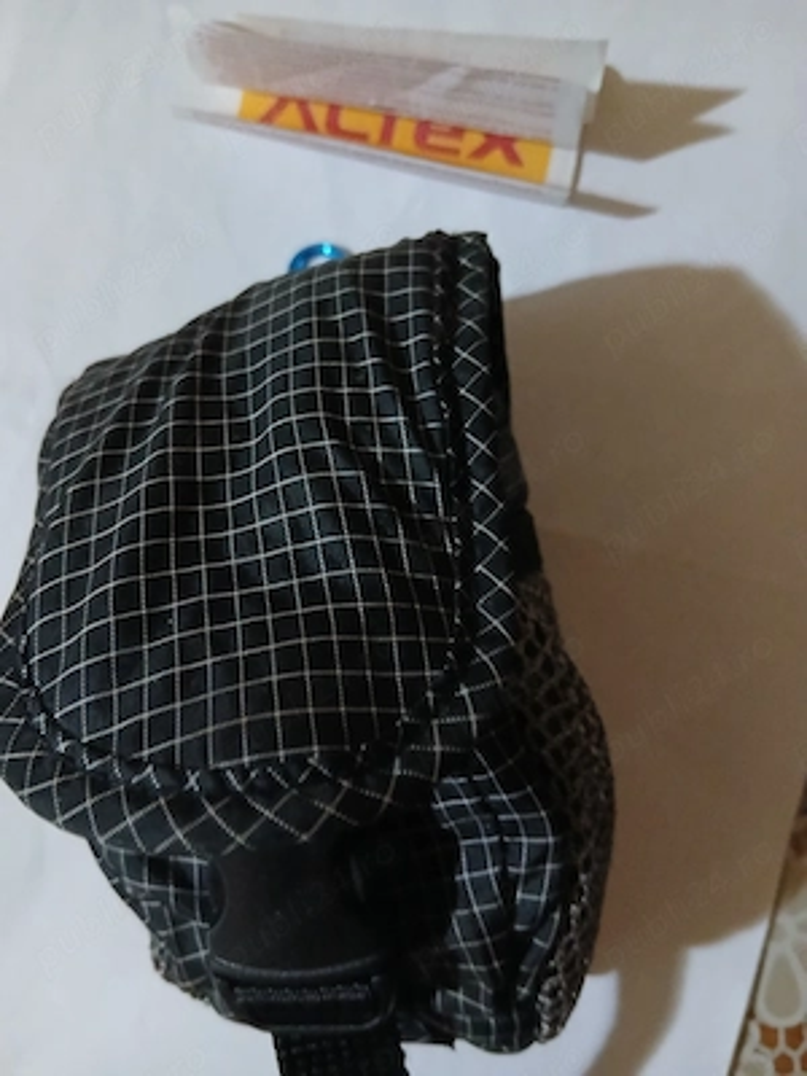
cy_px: 538
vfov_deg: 67.3
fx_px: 808
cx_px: 404
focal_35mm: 26
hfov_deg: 53.1
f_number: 1.8
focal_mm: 3.98
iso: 1000
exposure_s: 1/16.7
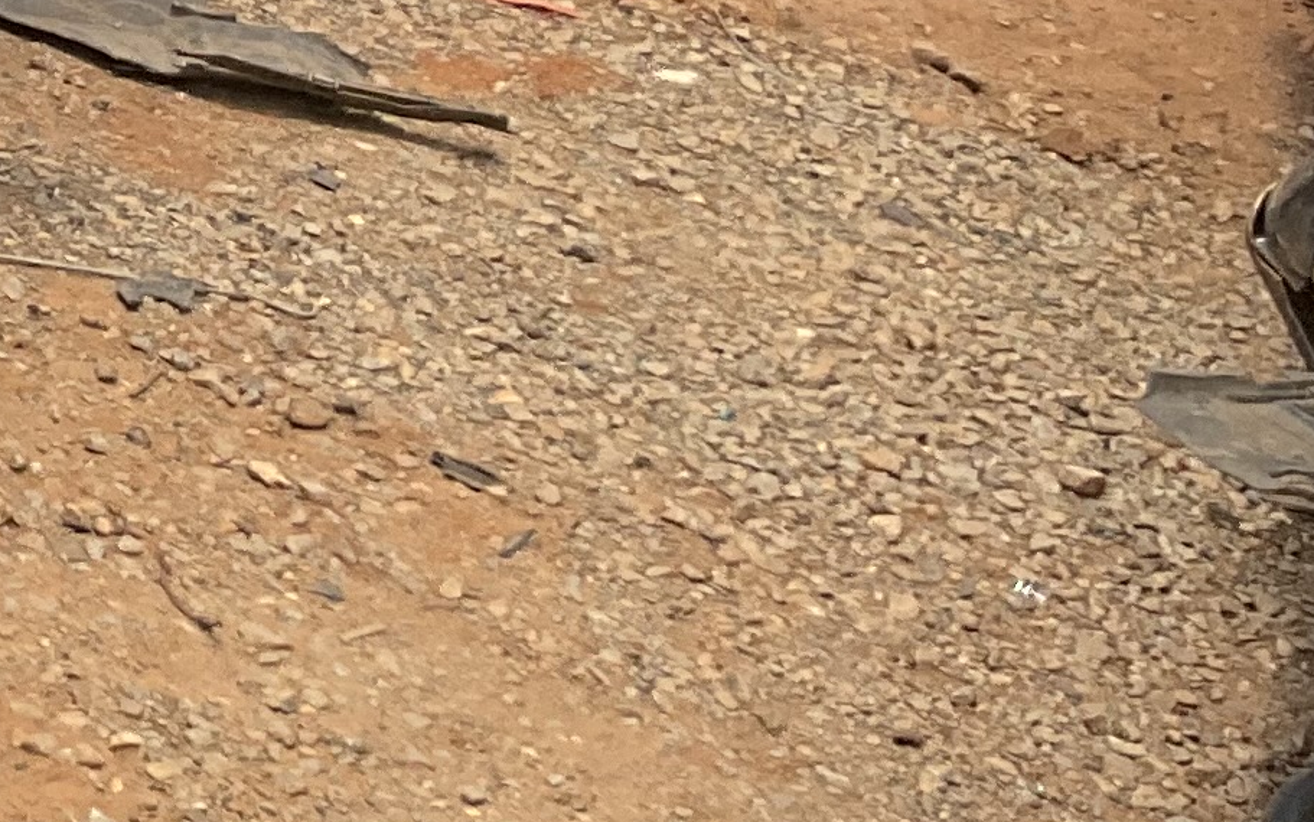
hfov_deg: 13.5
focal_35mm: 136
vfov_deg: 9.2
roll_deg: -6.1
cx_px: -1190
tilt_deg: -17.6
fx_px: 4872
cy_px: -692
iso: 16
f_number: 1.8
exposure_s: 1/2320
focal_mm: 3
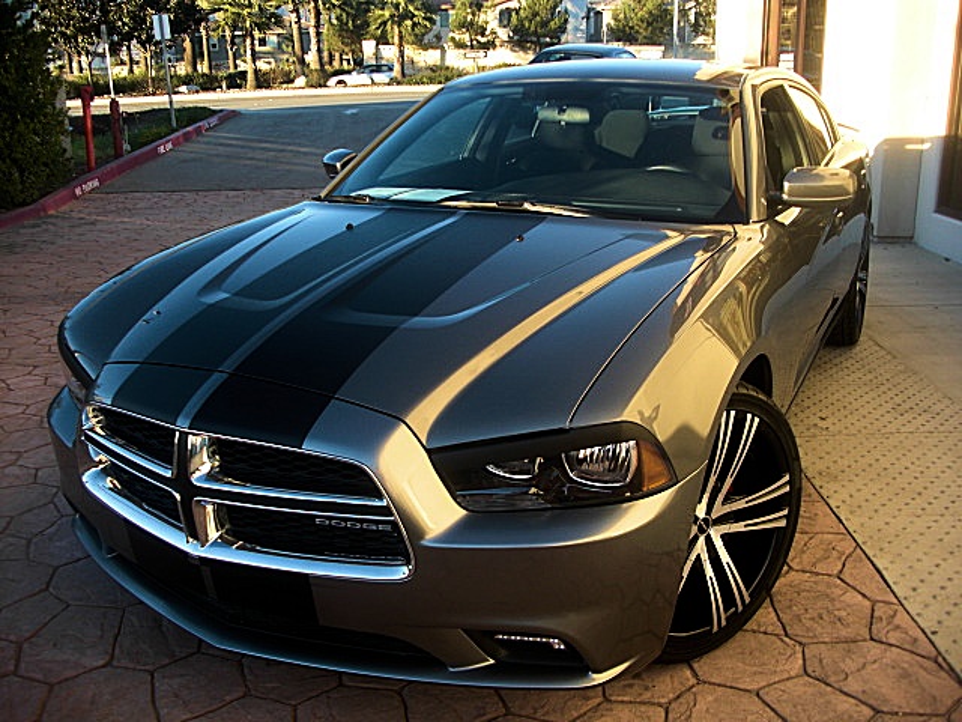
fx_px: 1000
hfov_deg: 51.4
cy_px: 361
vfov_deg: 39.7
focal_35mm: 36
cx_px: 481
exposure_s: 1/100
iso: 50
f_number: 2.8
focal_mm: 6.3
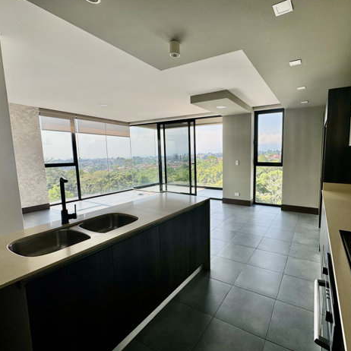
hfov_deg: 82.7
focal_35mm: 17
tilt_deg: -6.2
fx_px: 195
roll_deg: +0.9
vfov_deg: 84.0
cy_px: 176
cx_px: 215
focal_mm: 2.22
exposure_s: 1/383
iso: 40
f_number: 2.2
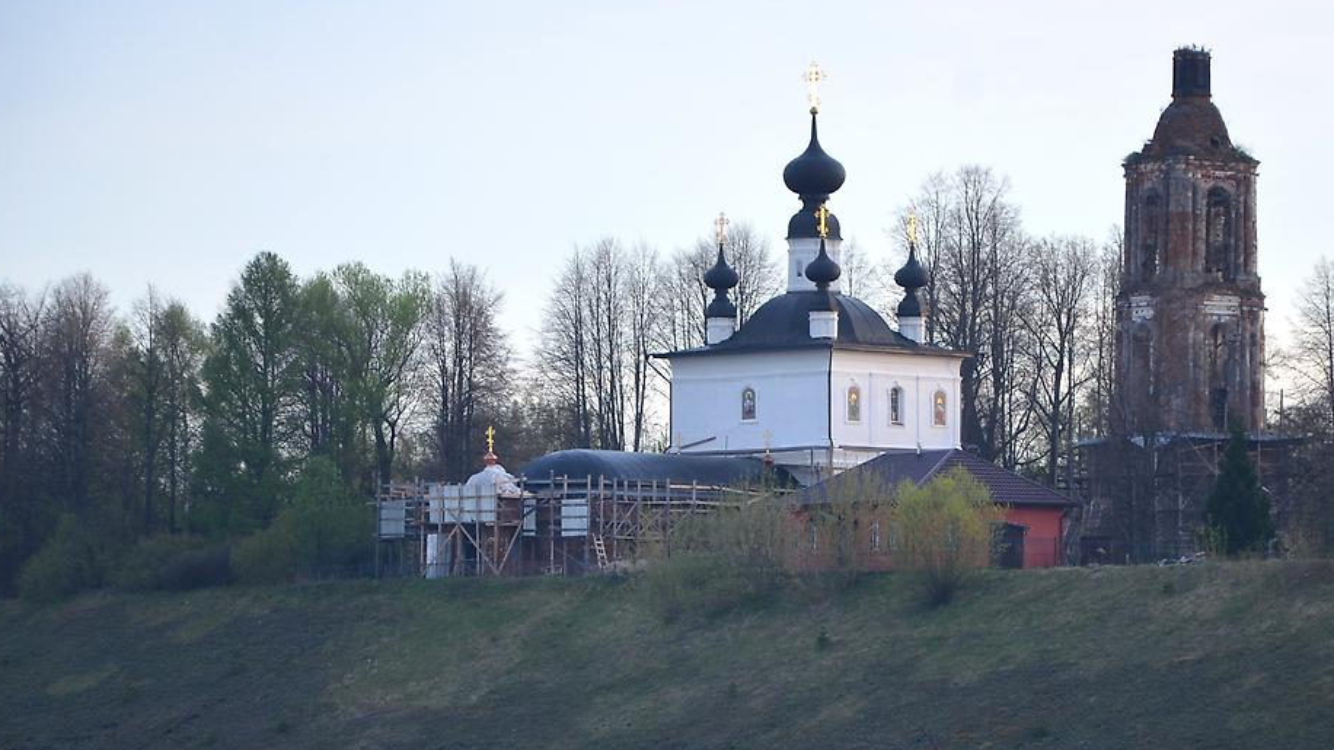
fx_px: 7628
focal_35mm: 216
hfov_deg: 10.0
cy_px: 470
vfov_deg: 5.6
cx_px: 763
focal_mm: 105
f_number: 5.6
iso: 220
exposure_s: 1/125
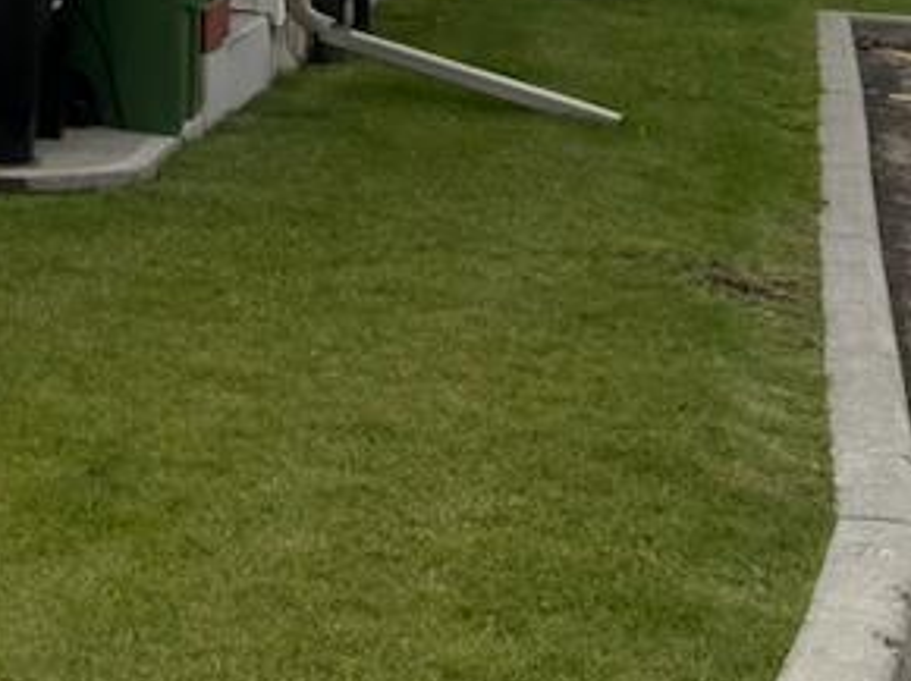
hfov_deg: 16.3
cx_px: -594
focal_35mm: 106
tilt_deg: +0.8
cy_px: -351
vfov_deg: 13.2
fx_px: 2787
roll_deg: -1.2
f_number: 1.78
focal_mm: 6.76
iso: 100
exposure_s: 1/5319
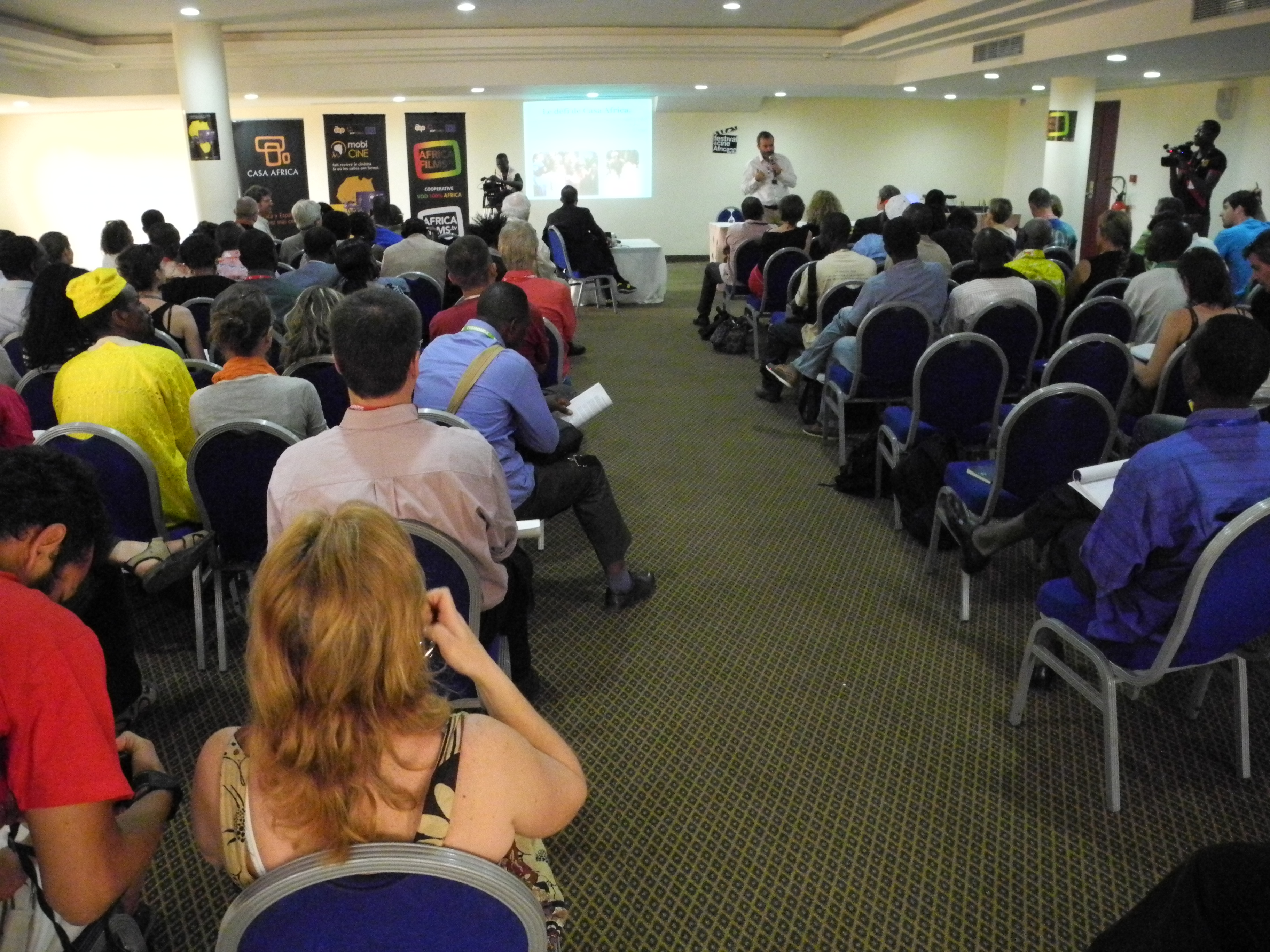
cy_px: 476
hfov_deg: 63.4
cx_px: 635
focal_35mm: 28
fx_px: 1027
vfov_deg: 49.7
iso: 1600
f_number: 2.8
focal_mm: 6
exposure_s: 1/30.2
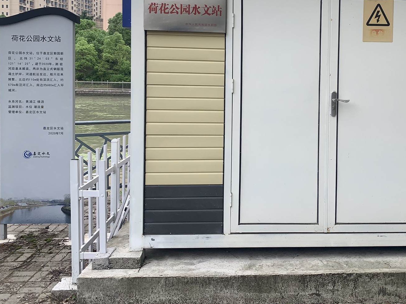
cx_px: 276
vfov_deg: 35.5
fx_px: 469
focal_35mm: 40
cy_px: 93
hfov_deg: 46.0
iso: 25
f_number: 1.8
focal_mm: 4.25
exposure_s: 1/163
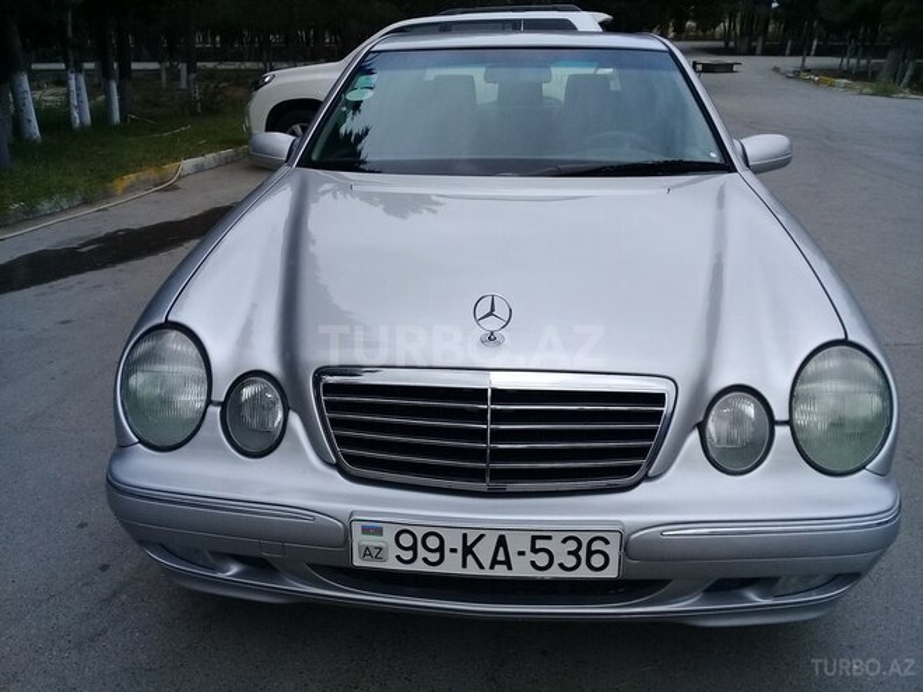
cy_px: 346
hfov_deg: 58.4
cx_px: 462
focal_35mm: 31
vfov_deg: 45.4
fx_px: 827
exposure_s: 1/1121
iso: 50
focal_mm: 3.3
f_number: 2.2
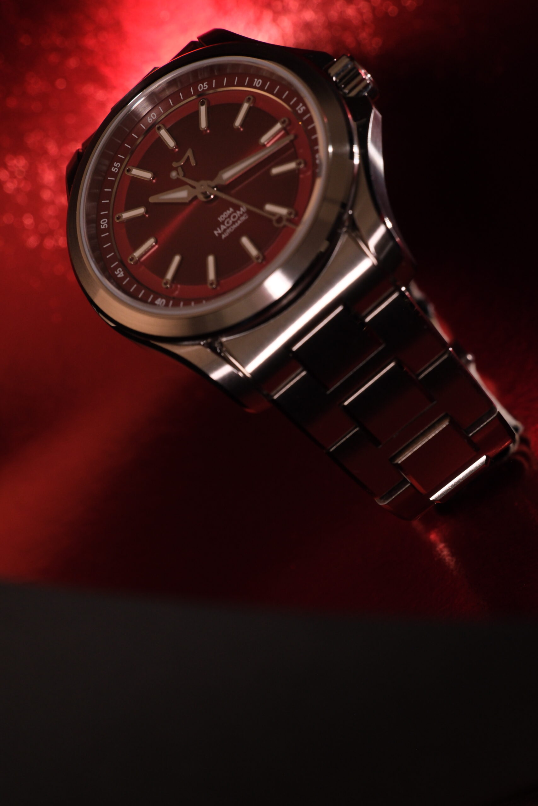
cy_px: 403
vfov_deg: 27.0
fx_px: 1681
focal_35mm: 75
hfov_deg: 18.2
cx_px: 269
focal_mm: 50
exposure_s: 1/75
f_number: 8
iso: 1250
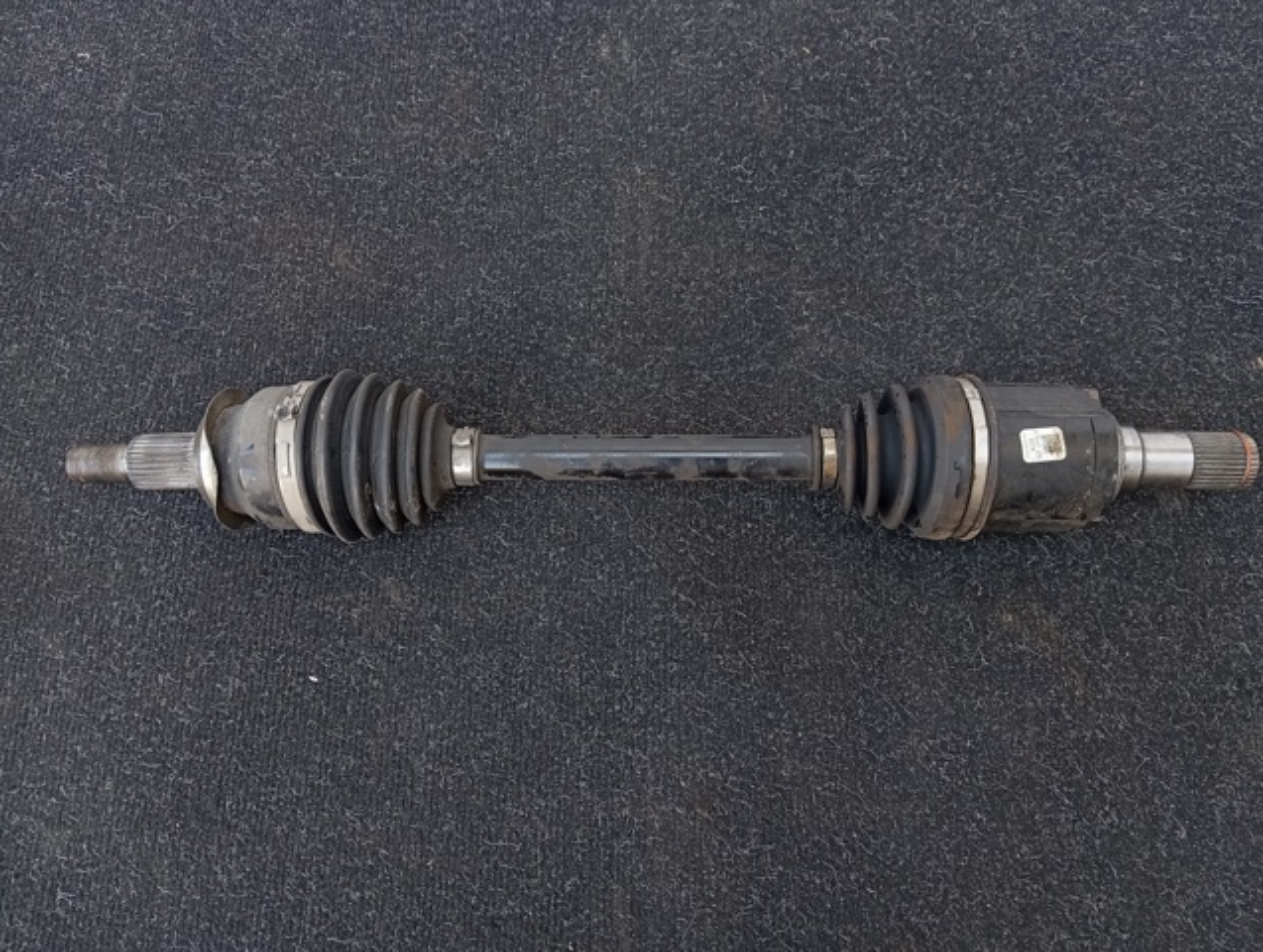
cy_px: 476
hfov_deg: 63.4
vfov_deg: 49.9
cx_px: 632
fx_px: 1023
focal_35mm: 28
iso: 150
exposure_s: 1/50
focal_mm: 4.22
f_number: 1.8
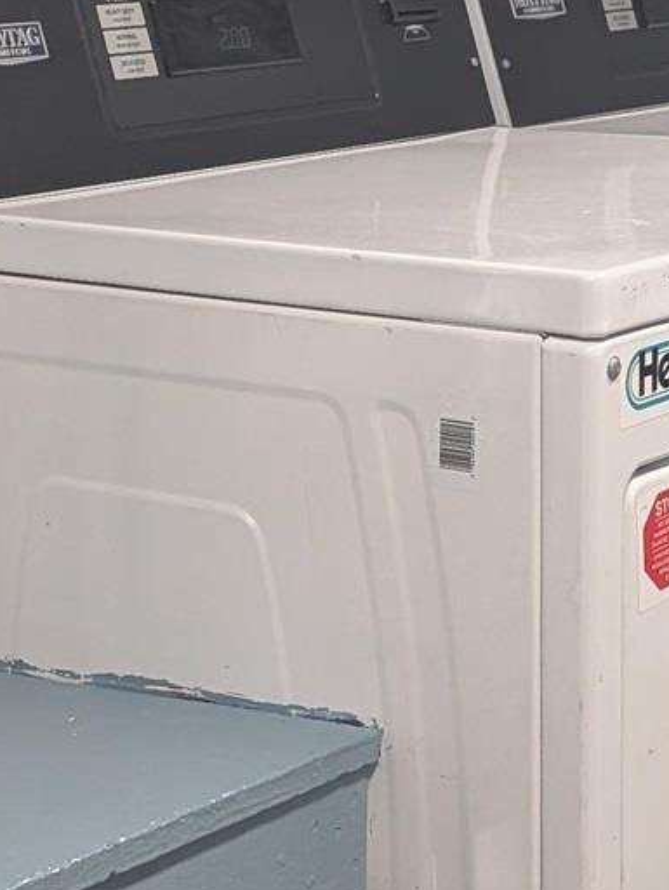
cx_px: 332
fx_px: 2778
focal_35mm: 108
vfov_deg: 18.2
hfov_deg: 13.7
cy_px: 511
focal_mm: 6.9
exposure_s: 1/106
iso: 442
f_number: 1.68
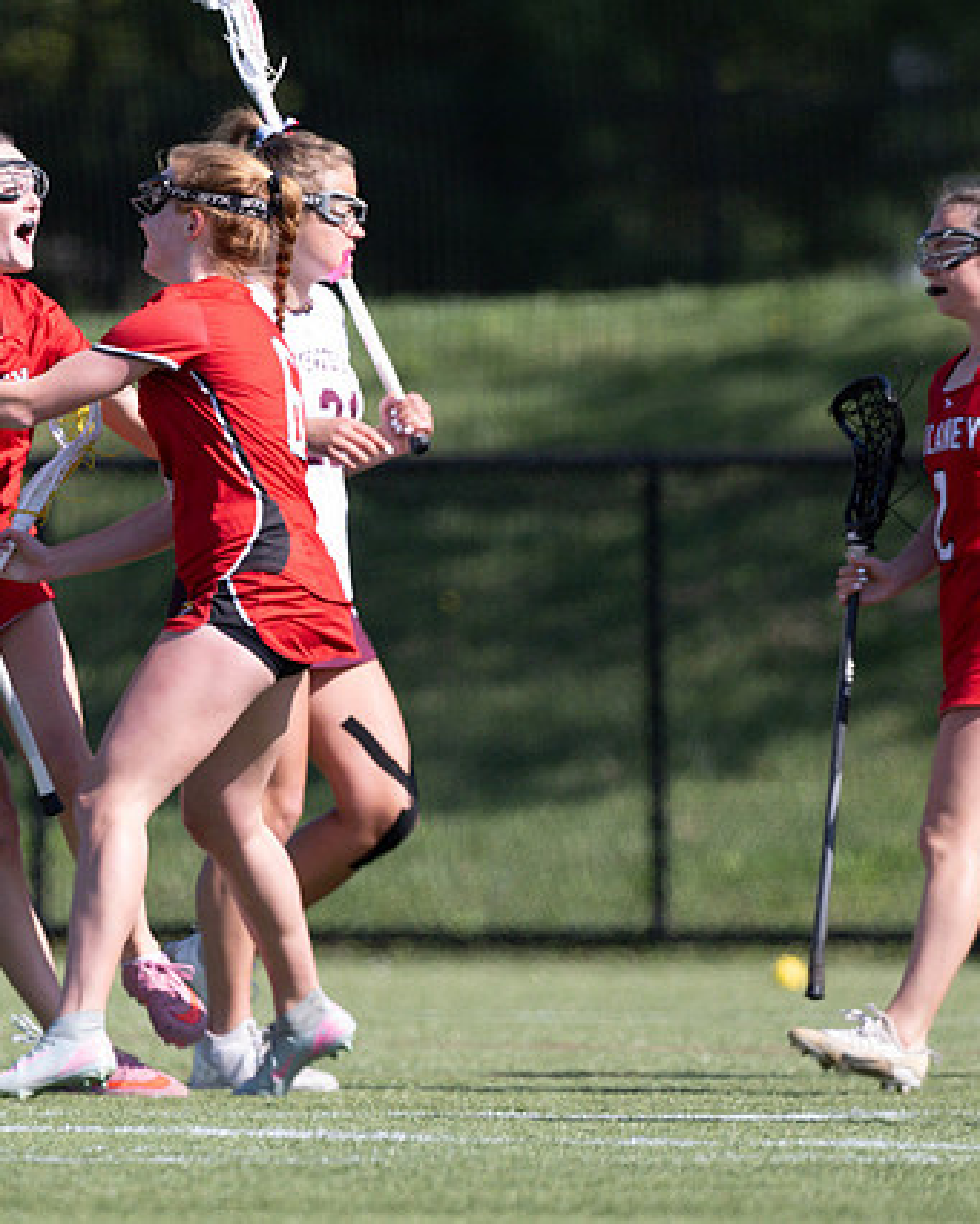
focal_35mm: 932
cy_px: 321
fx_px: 33778
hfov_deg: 1.7
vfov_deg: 2.1
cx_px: 2
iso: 560
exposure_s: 1/4000
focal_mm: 400
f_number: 4
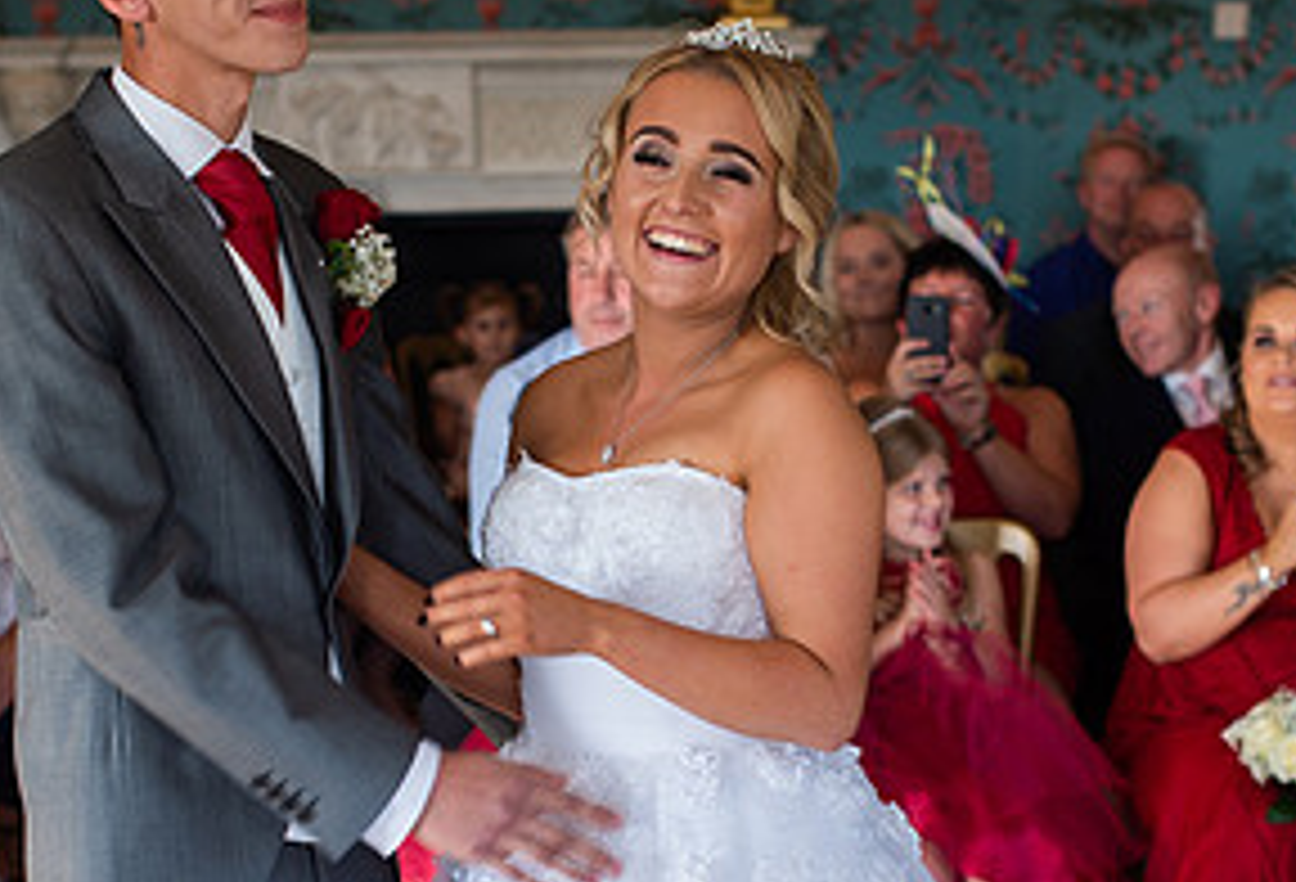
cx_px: 663
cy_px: 664
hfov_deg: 24.6
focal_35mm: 82
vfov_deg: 16.8
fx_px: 2971
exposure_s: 1/100
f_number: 2.5
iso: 100
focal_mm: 35
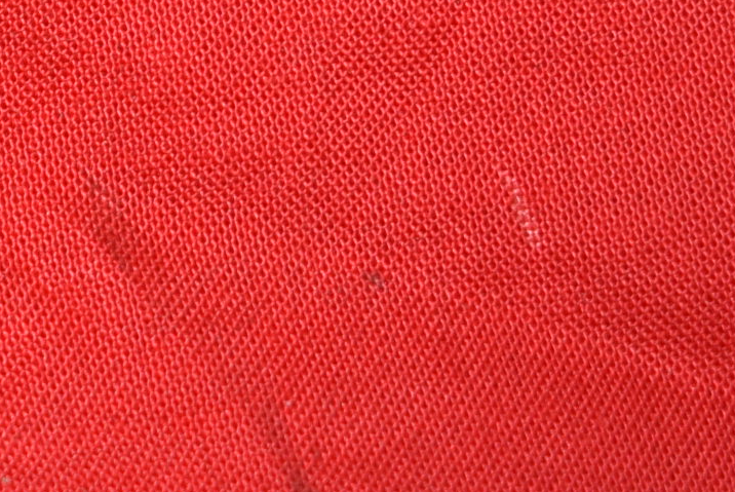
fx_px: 4353
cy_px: -455
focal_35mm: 213
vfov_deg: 6.3
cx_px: -576
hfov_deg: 9.2
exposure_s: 1/200
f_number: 5.6
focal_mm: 34
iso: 160
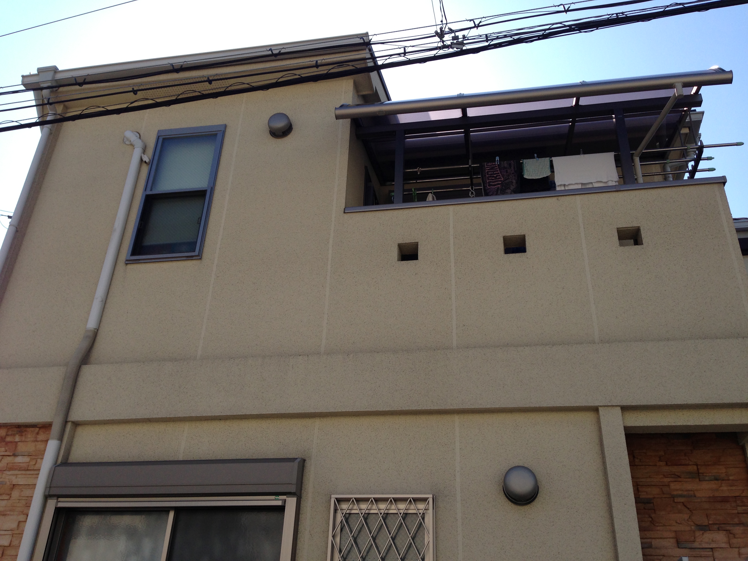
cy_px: 280
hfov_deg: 55.4
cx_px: 374
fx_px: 713
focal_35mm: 33
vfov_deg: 42.9
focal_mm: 4.13
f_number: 2.4
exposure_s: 1/1063
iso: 50
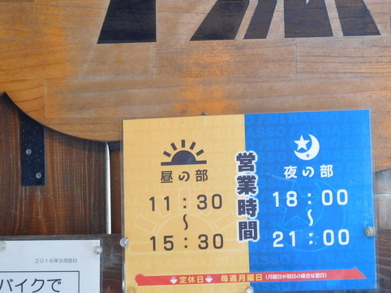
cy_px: 76
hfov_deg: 10.6
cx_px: 281
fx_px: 2100
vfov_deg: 8.0
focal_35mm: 186
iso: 200
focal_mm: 20
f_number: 4.9
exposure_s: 1/30
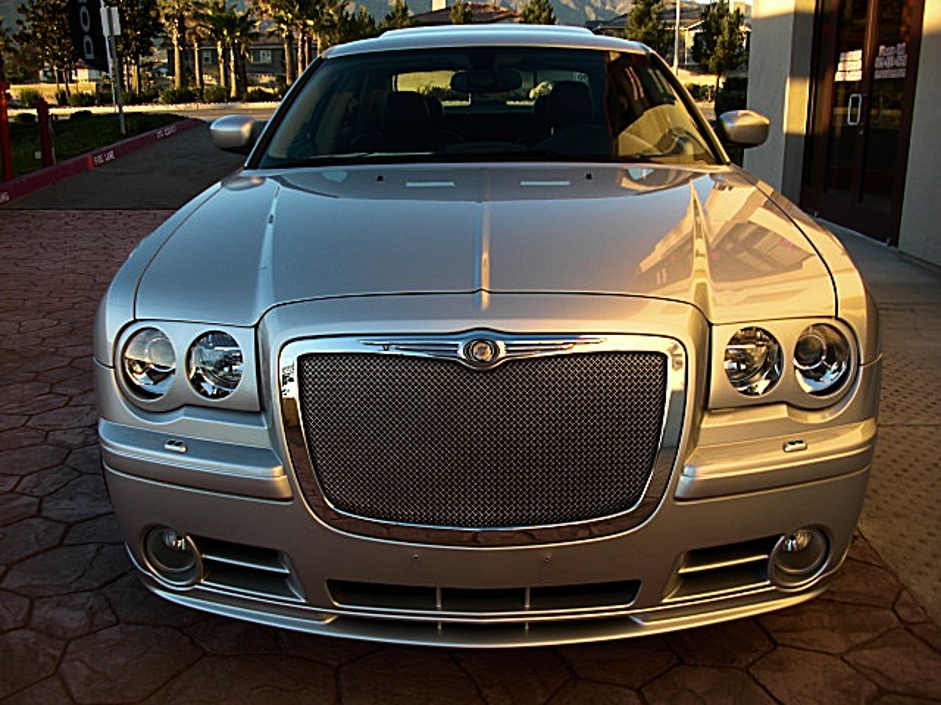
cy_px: 352
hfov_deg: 51.4
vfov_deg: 39.7
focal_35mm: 36
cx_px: 470
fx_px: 979
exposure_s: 1/125
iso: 50
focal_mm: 6.3
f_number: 2.8
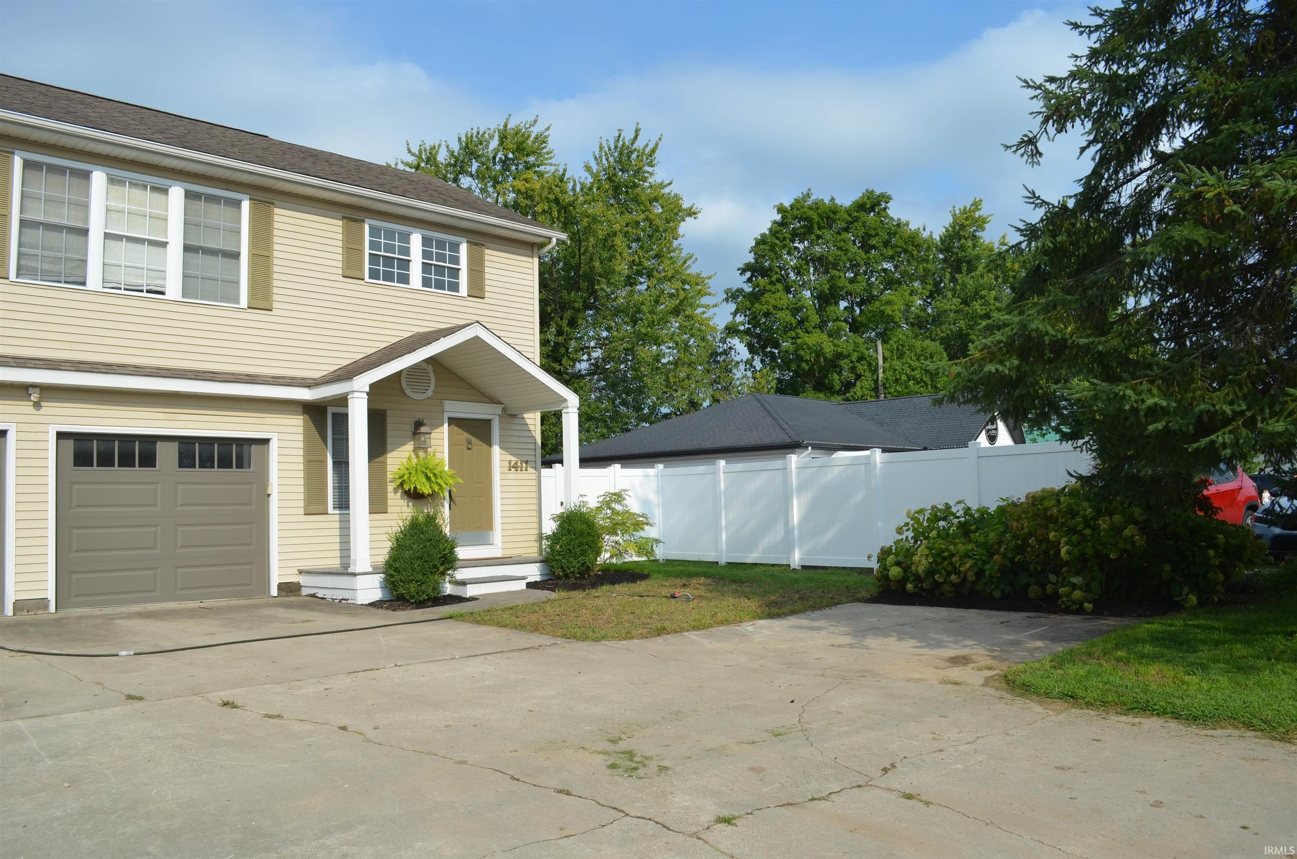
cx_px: 648
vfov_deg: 47.7
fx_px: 971
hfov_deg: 67.5
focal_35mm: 27
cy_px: 430
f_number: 8
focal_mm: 18
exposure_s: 1/500
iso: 180
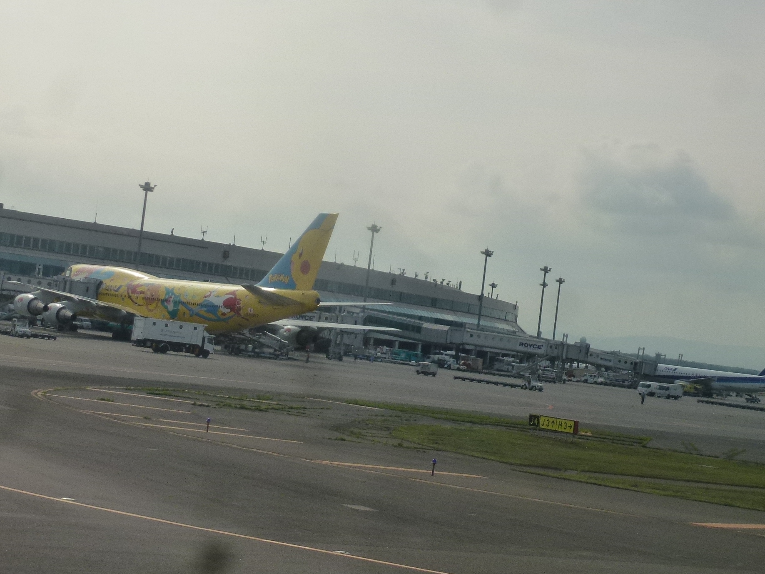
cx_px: 395
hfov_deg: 23.0
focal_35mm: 85
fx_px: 1879
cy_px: 277
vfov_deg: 17.4
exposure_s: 1/1000
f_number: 4.5
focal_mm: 10.9
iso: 160
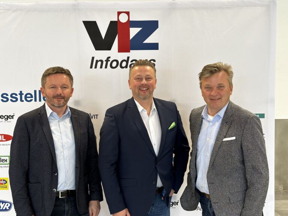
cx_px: 144
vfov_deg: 30.3
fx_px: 399
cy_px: 108
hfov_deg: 39.7
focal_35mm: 48
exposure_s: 1/64
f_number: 1.78
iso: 80
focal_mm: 6.86
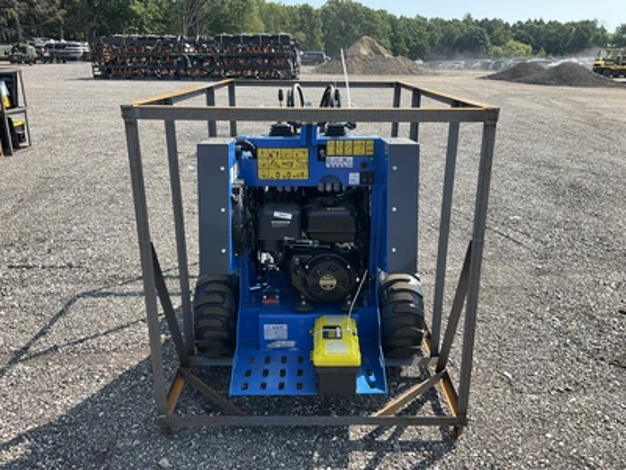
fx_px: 524
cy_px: 235
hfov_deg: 61.7
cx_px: 313
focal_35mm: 29
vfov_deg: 48.2
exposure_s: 1/650
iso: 25
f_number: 1.8
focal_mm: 3
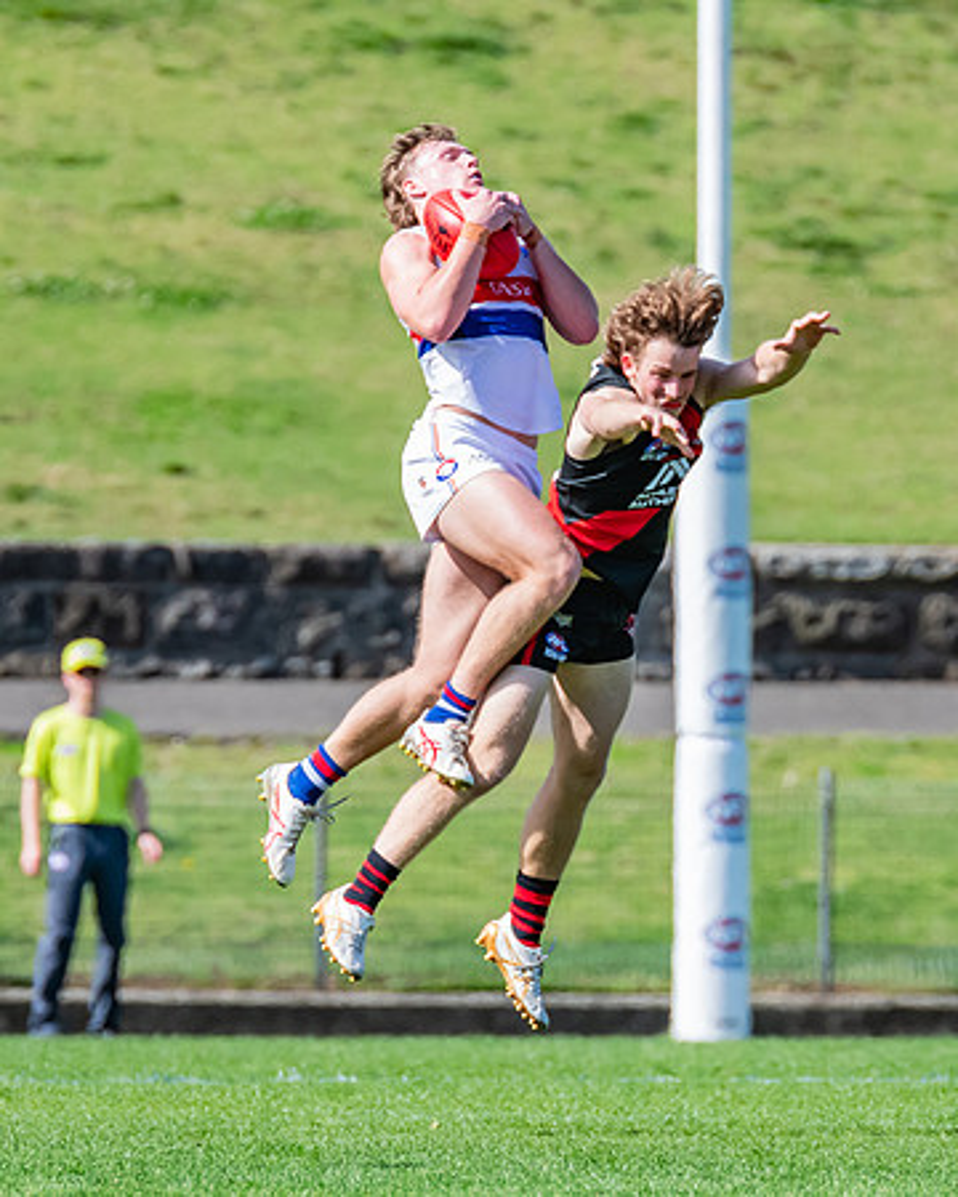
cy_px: 539
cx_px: 550
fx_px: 32660
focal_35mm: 922
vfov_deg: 2.1
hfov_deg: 1.7
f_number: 8
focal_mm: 420
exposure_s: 1/1600
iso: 800
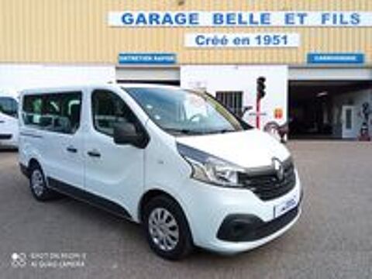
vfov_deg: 51.4
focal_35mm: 27
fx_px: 290
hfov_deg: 65.3
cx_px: 186
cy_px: 140
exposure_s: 1/260
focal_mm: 3.79
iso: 119
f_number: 2.2
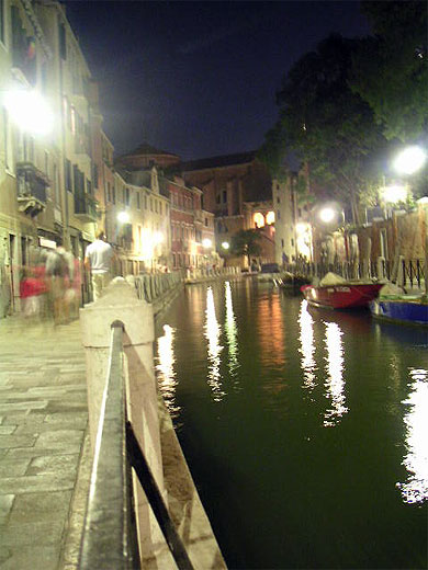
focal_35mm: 38
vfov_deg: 49.0
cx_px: 214
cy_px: 285
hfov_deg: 37.7
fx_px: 626
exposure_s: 4
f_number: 2.8
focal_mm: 6
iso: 160
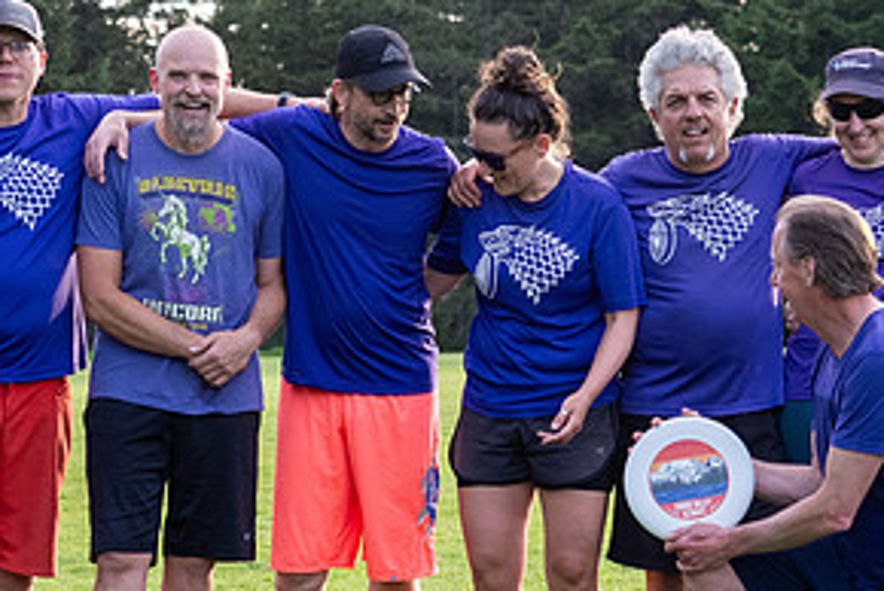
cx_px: 515
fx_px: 4400
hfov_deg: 11.5
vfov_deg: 7.7
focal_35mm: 179
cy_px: 272
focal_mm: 40
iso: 1000
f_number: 2.8
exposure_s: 1/1000
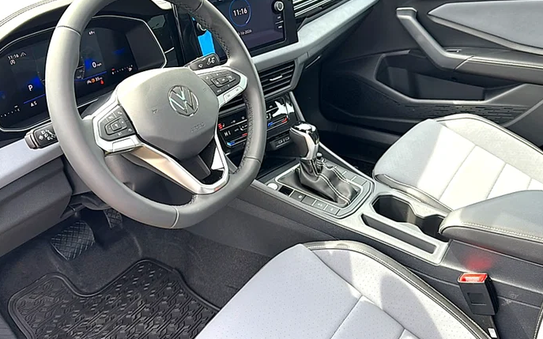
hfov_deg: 68.4
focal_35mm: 27
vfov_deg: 45.9
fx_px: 399
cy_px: 153
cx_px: 268
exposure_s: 1/339
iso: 80
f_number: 1.78
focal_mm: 6.86
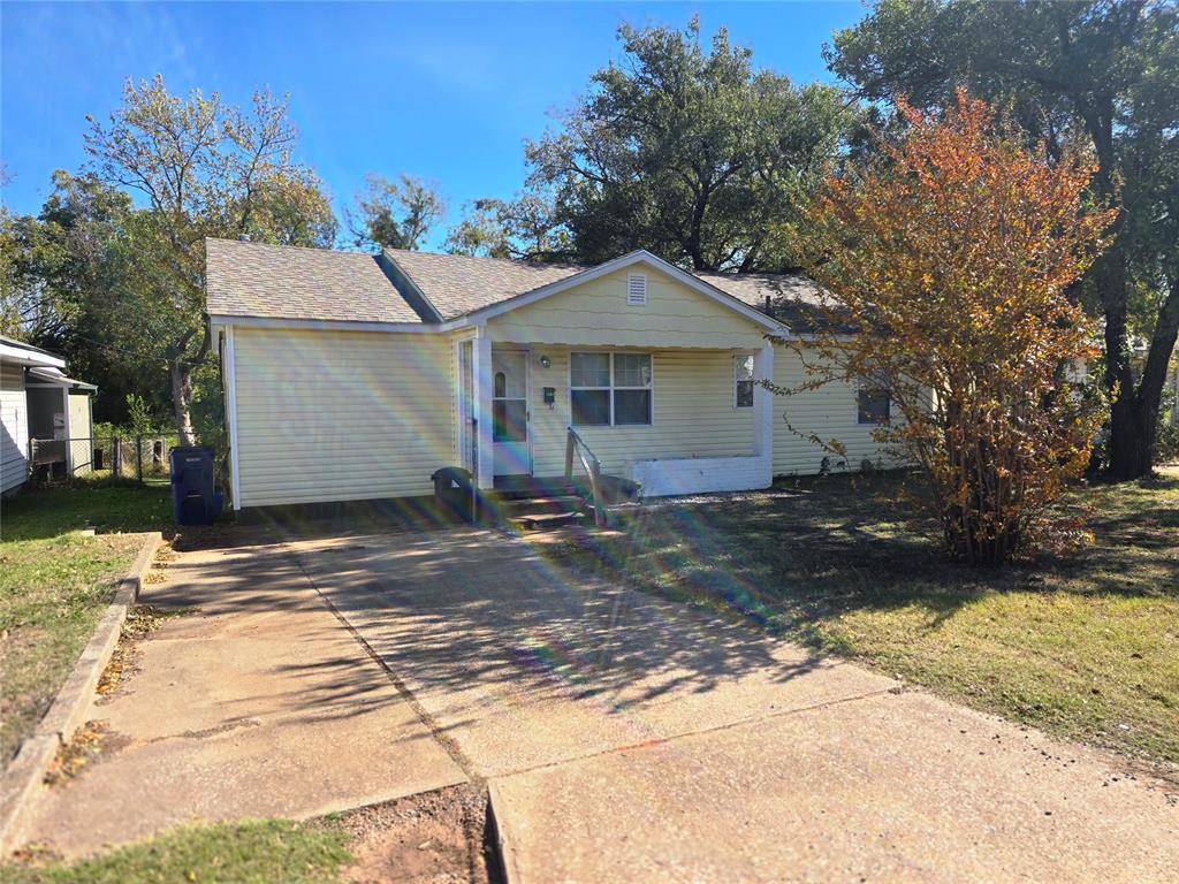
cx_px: 590
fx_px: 783
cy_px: 442
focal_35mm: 23
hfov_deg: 73.9
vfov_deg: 58.9
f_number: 1.7
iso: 12
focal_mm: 6.3
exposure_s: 1/511
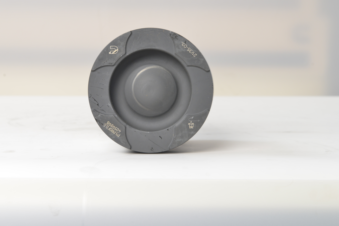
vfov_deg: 14.9
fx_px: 867
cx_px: 153
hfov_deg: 22.1
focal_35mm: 92
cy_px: 96
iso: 800
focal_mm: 70
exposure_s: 1/20
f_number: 13
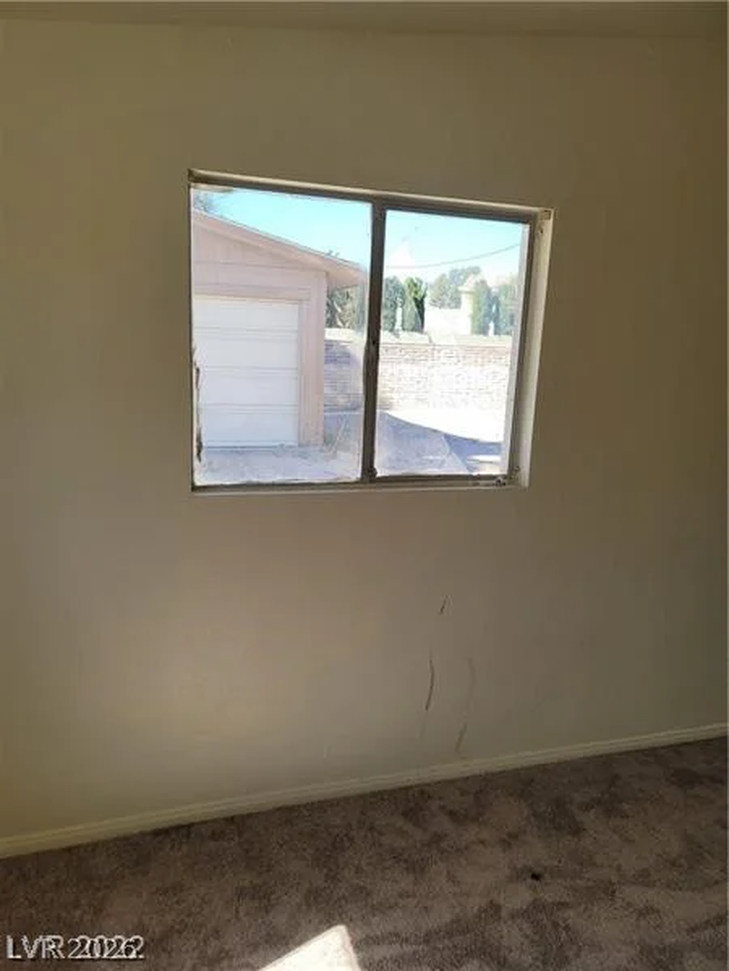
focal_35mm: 25
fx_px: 702
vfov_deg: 69.4
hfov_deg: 54.9
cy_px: 486
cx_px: 364
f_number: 1.8
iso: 20
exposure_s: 1/196
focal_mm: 7
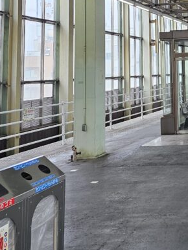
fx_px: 441
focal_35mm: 61
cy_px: 15
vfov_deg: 30.0
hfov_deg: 22.0
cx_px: 232
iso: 200
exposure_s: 1/180
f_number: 1.7
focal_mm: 6.3
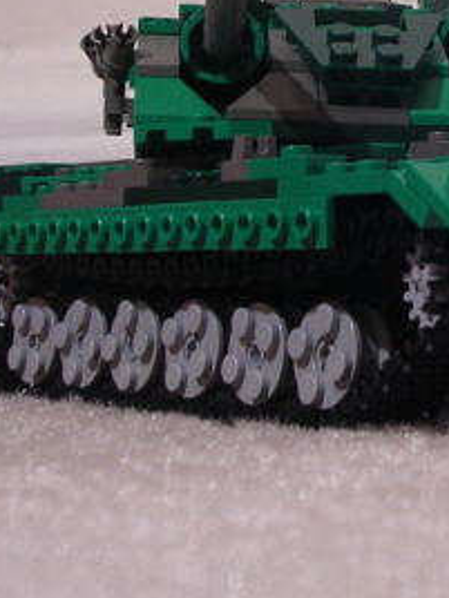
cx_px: 525
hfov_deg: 12.4
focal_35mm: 117
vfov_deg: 16.6
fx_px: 2023
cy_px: 80
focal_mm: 7.5
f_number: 3.1
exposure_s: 1/3.1
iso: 178
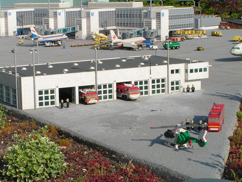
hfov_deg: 22.0
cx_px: 121
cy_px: 91
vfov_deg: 16.6
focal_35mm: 89
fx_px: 622
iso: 50
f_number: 6.3
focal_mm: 14.8
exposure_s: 1/400
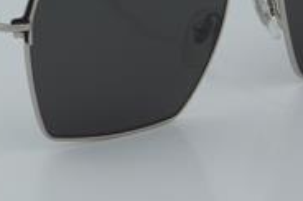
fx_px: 1370
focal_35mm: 163
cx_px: 96
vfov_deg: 8.3
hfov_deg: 12.6
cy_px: 5
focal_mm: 50
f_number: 32
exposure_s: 1/4
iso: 100
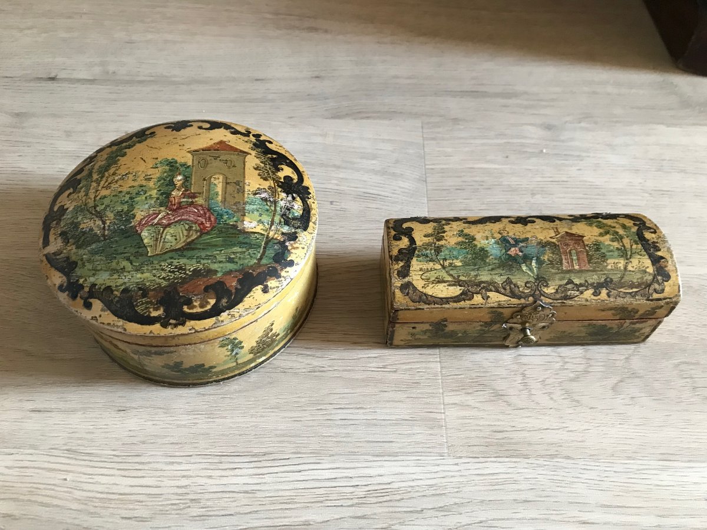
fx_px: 572
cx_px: 354
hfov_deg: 63.4
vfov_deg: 49.7
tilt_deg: -56.7
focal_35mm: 28
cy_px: 265
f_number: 1.8
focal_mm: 3.99
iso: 80
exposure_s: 1/17
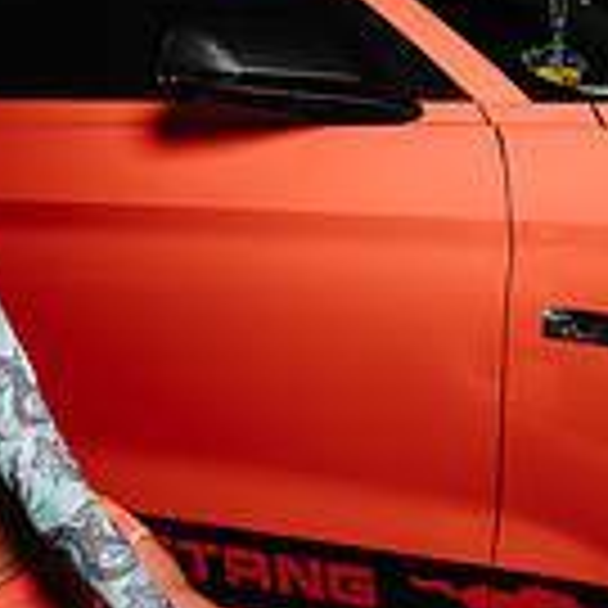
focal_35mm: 96
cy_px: 274
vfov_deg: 18.1
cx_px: 657
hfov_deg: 17.5
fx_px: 1908
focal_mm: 32
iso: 50
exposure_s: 1/125
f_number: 4
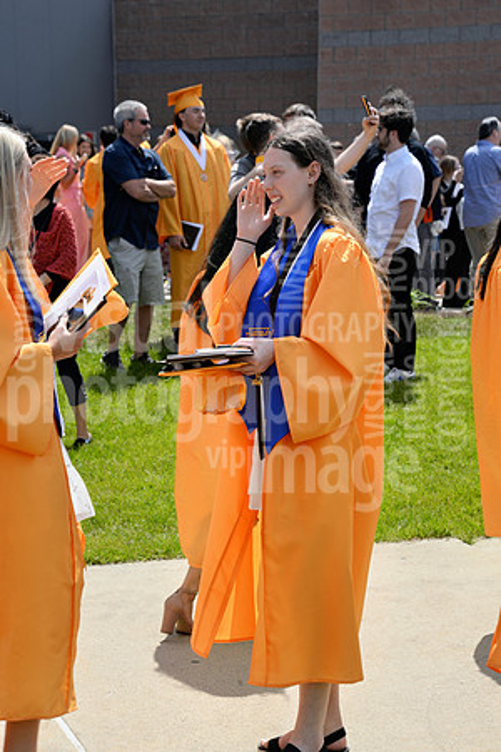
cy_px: 376
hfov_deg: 16.1
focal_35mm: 85
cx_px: 250
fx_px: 1774
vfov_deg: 23.9
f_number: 9
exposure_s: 1/160
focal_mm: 85
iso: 100
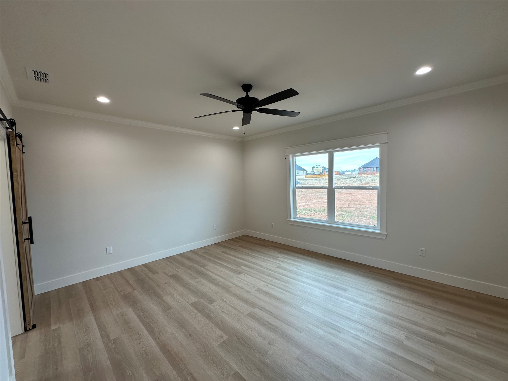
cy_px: 190
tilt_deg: -1.8
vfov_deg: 85.7
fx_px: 205
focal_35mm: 14
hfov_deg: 102.1
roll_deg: +1.0
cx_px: 254
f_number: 2.2
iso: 50
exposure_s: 1/120
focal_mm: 2.22
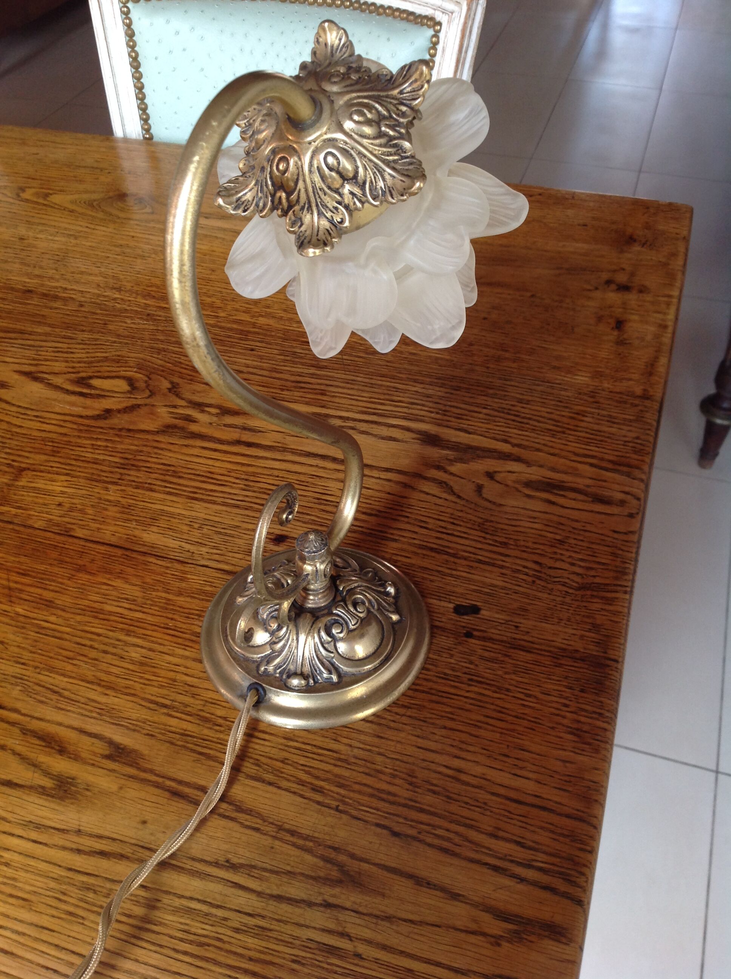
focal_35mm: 35
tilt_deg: -41.8
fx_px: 988
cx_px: 366
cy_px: 490
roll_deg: +2.9
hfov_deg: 40.6
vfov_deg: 52.7
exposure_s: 1/15
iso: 64
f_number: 2.4
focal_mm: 4.28
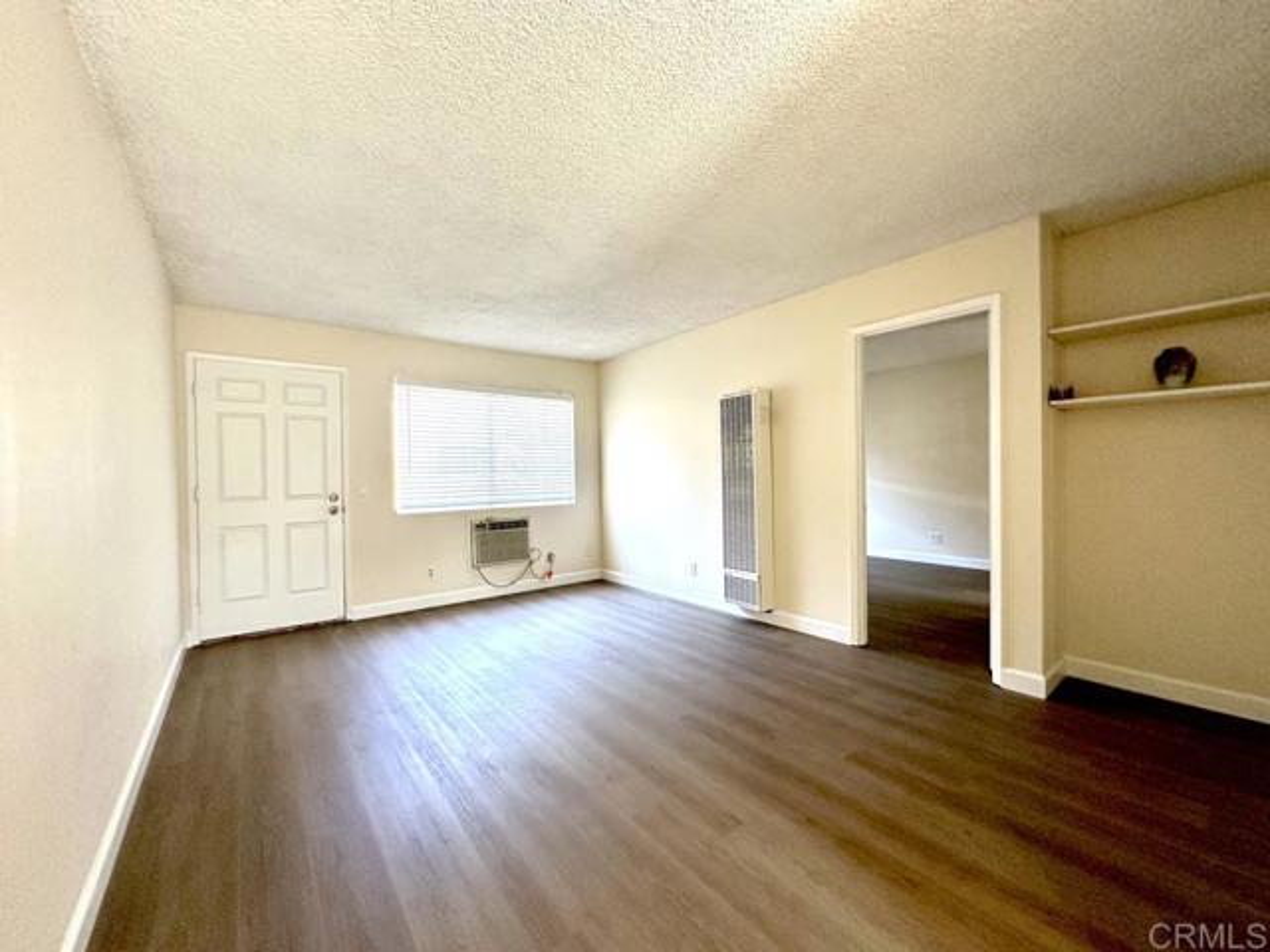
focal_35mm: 14
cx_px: 635
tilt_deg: -0.2
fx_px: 514
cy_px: 476
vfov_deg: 85.7
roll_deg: +0.4
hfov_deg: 102.1
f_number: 2.2
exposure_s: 1/120
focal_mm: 2.22
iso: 250
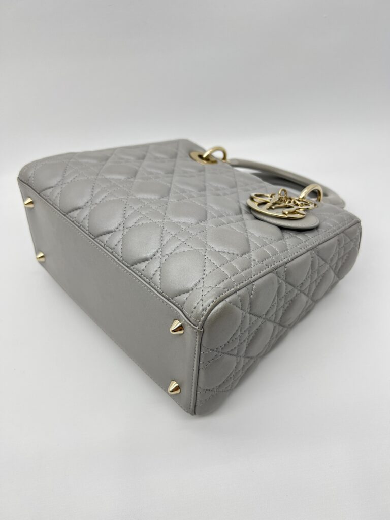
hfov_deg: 53.1
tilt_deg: -42.6
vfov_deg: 67.3
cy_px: 260
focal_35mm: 26
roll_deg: +5.7
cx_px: 195
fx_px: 391
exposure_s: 1/131
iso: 32
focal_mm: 5.7
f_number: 1.5
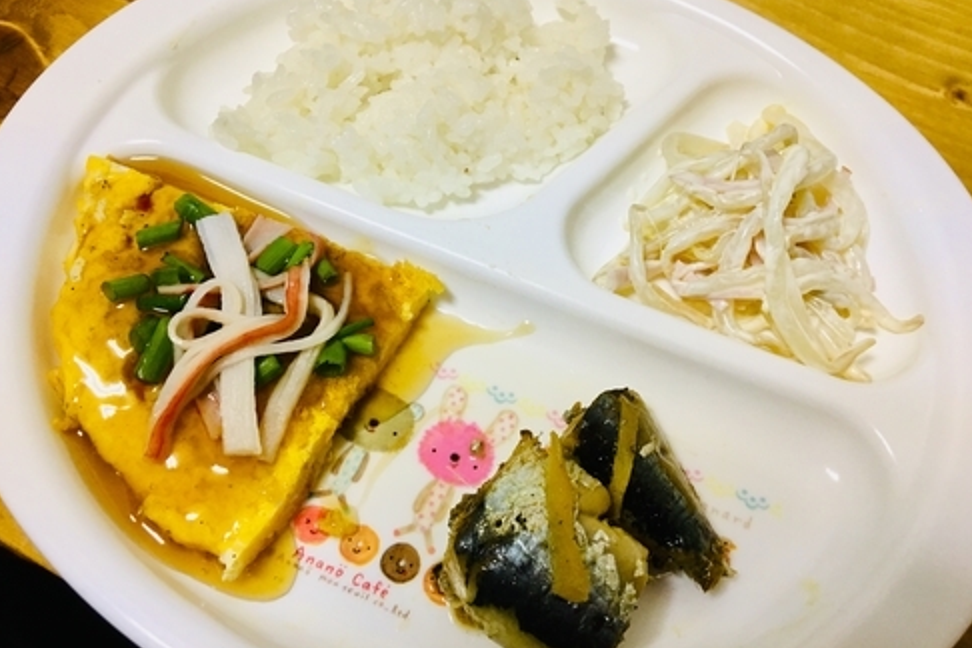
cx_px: 478
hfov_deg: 60.3
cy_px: 325
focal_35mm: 31
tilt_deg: -62.2
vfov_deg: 42.3
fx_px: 837
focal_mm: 4.15
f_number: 2.2
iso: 100
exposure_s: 1/30
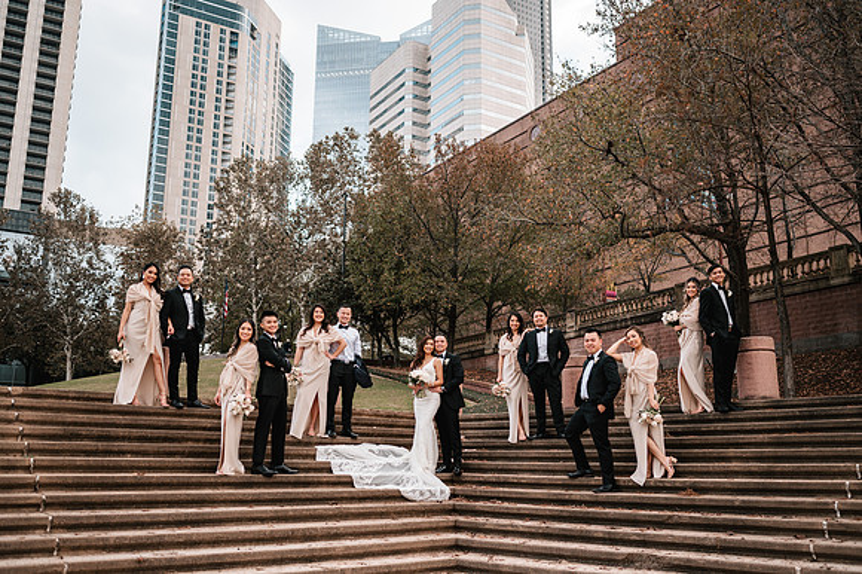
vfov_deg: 37.8
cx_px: 431
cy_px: 287
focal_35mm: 35
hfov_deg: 54.5
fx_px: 838
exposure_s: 1/1000
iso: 500
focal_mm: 35
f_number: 2
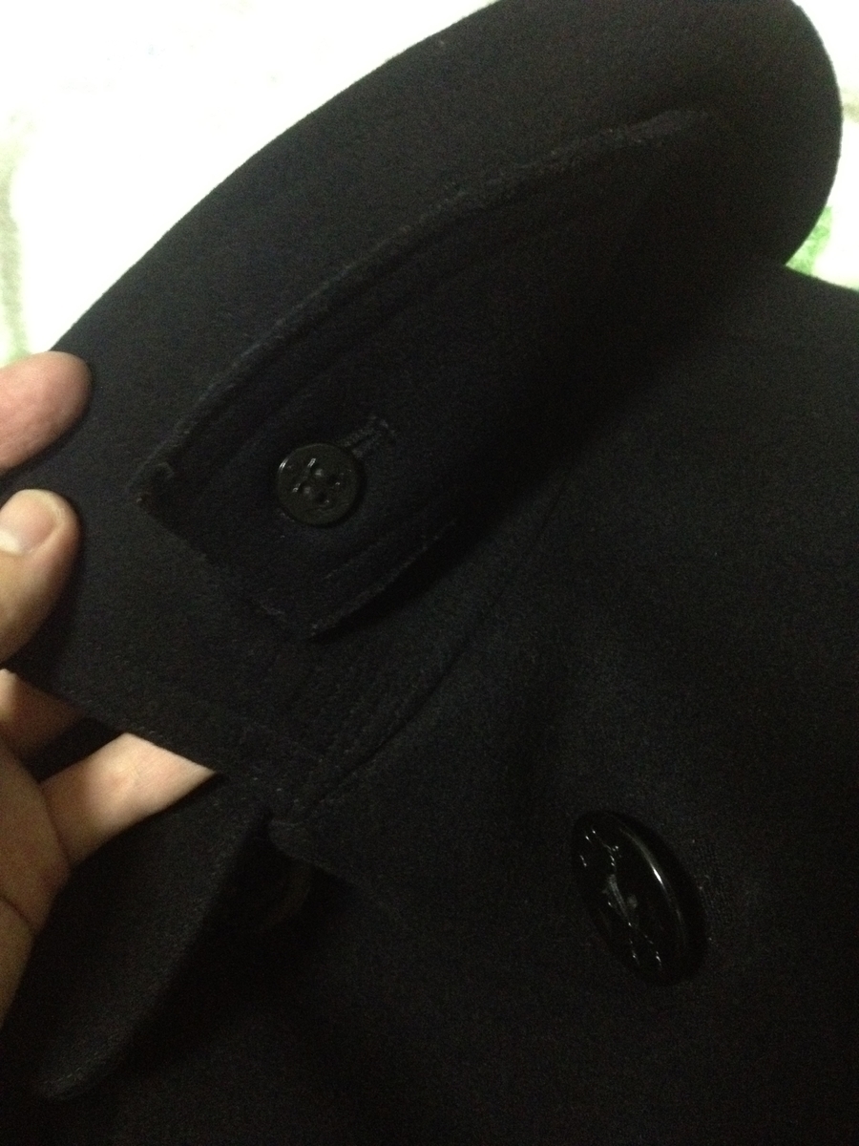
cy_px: 573
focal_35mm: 35
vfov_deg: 52.6
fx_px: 1158
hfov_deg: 40.7
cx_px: 430
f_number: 2.4
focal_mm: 4.28
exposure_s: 1/15
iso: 800
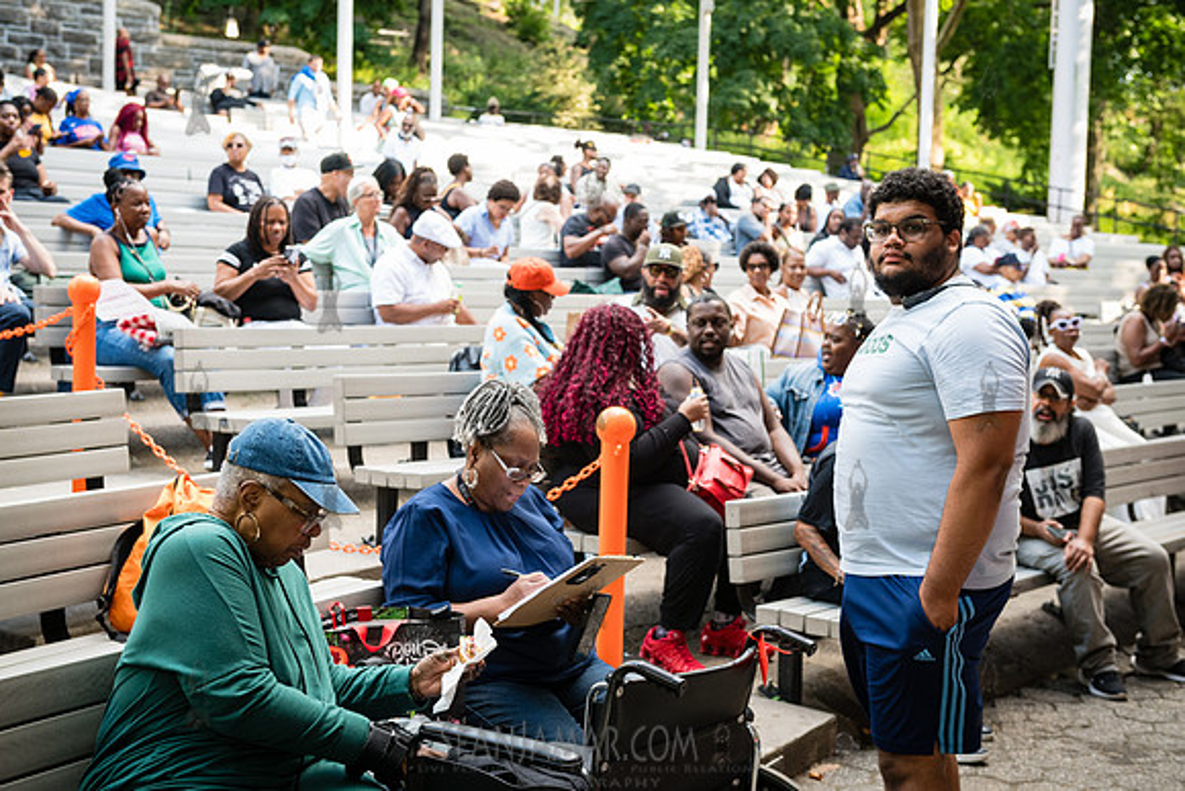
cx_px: 592
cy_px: 396
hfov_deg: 38.2
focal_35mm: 52
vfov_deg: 26.0
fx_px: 1712
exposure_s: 1/250
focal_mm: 52
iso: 1000
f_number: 4.5
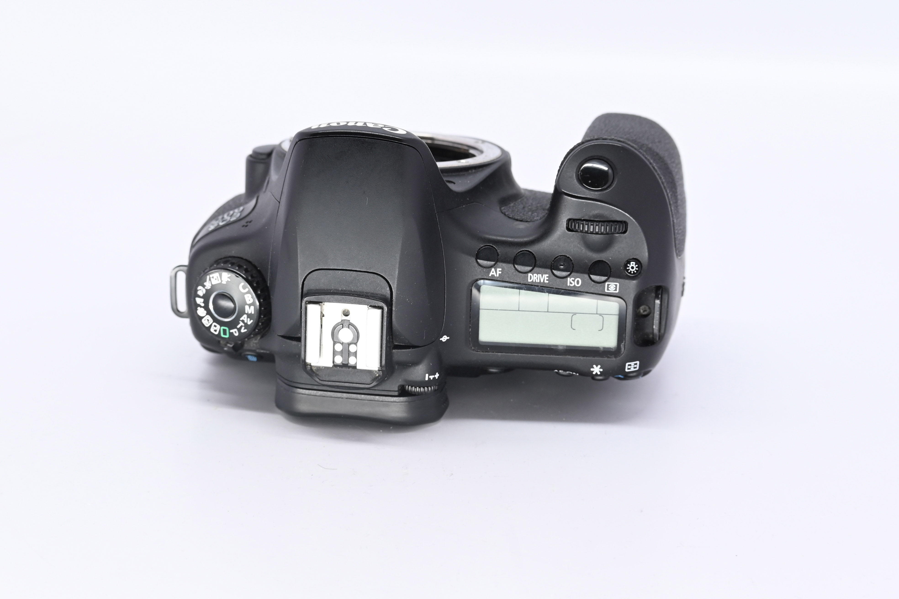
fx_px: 2098
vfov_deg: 16.3
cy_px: 300
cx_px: 450
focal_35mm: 84
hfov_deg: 24.2
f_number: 9
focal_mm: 56
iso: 500
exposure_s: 1/125
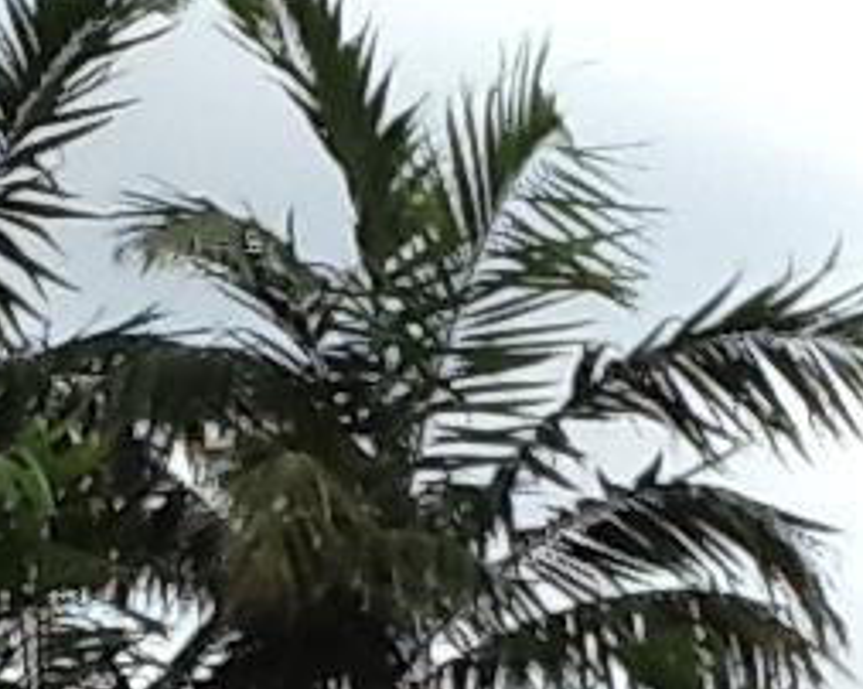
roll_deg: +1.3
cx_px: 119
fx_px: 4160
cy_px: 883
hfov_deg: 11.8
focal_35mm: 163
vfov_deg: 9.3
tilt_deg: +6.9
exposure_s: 1/923
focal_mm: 2.03
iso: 40
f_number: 2.4
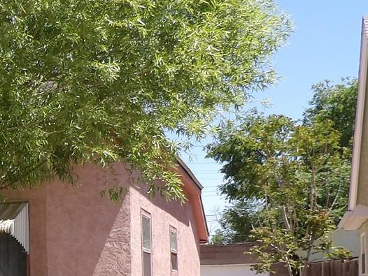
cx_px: -108
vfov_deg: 19.5
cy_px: 286
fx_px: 776
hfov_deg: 23.6
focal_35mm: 73
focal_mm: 4.3
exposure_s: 1/218
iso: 100
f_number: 5.6
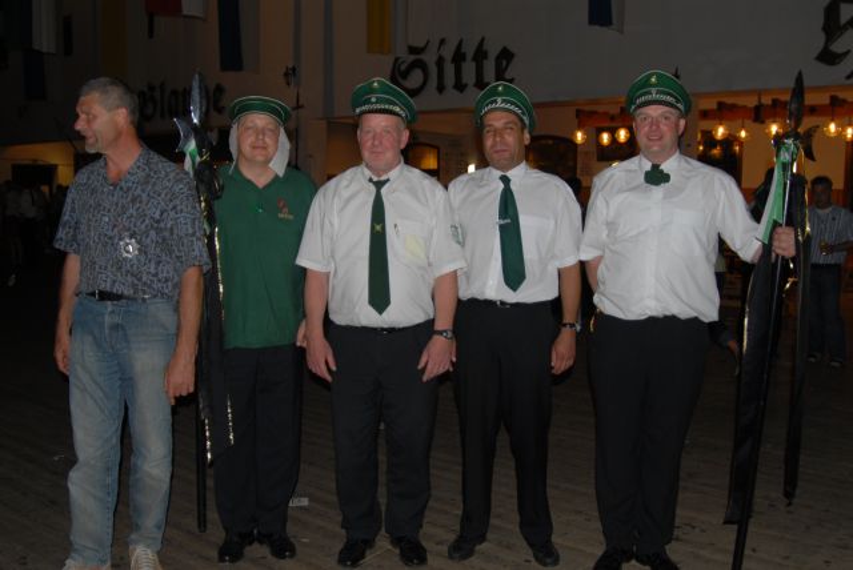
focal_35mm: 36
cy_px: 285
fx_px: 854
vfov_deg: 36.9
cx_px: 426
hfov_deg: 53.1
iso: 200
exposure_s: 1/60
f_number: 3.5
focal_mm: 24
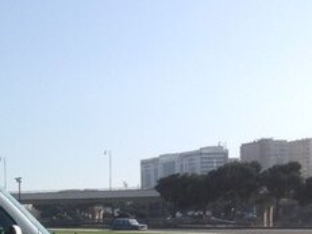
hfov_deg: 18.3
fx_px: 901
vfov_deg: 14.3
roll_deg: +1.4
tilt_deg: -4.4
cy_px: 283
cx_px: -96
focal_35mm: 100
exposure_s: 1/2016
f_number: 2.4
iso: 50
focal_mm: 4.28
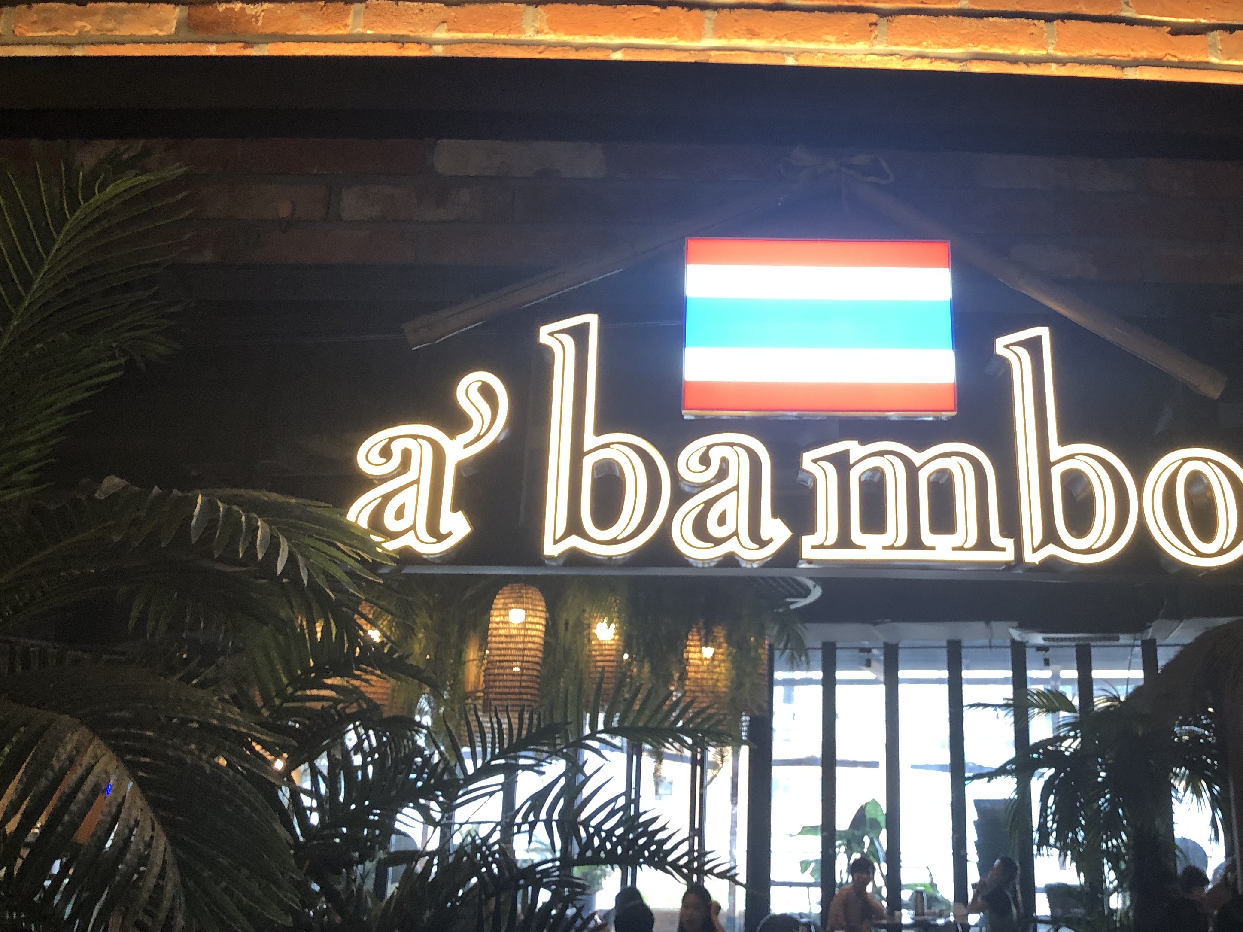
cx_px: 825
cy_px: 304
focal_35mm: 39
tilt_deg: +19.0
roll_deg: -0.8
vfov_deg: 36.4
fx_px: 1400
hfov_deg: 47.1
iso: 40
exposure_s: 1/24
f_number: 1.8
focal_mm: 3.99
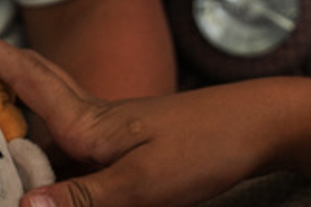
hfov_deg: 5.8
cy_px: 245
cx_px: 177
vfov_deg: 3.9
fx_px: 3066
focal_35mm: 355
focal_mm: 56.3
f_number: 2.8
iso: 320
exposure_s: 1/200
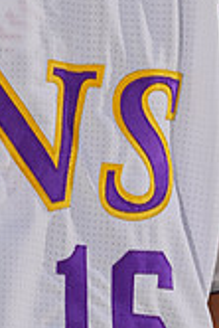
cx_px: -92
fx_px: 11063
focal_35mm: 1215
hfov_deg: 1.1
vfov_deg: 1.7
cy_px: -119
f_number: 9
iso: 100
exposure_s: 1/250
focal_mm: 348
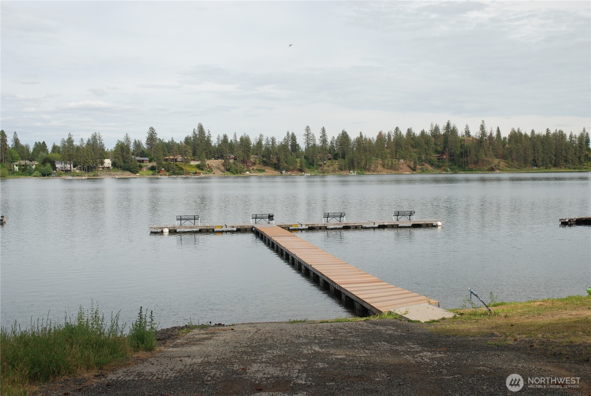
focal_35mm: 44
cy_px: 198
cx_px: 296
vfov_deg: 30.9
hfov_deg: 44.9
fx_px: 715
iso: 100
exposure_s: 1/160
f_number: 8
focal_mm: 29
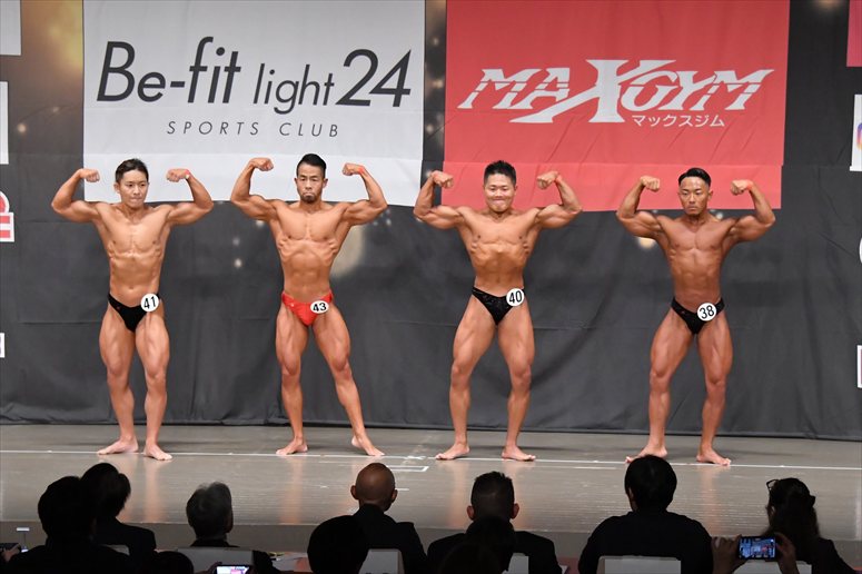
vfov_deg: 9.9
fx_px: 3303
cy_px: 287
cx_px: 431
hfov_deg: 14.9
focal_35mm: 138
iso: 6400
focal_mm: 92
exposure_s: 1/400
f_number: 5.6
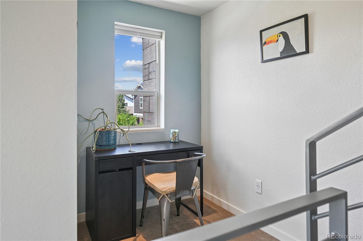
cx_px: 182
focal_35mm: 22
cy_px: 120
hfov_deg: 79.9
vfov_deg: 58.2
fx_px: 217
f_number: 5
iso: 400
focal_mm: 21.5
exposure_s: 1/160
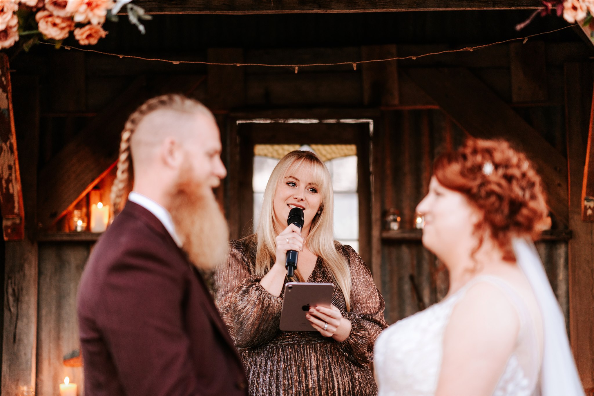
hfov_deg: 23.9
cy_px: 198
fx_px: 1402
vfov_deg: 16.1
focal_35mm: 85
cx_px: 297
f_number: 1.4
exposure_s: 1/125
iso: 400
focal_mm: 85
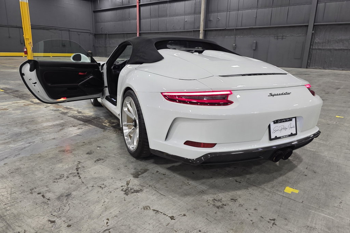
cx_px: 175
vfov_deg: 53.1
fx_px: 233
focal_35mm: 24
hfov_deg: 73.8
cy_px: 115
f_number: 1.7
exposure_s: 1/120
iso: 200
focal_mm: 6.3
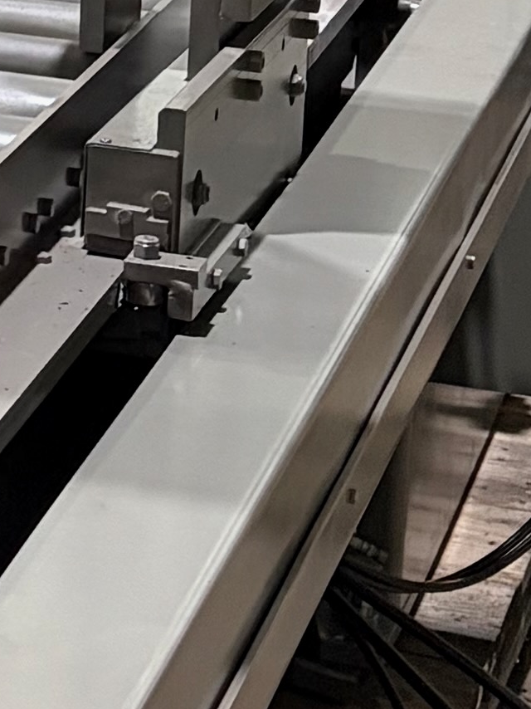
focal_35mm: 174
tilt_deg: -9.8
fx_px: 3561
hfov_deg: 7.9
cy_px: -251
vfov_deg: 11.1
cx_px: -731
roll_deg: -1.3
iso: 320
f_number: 1.6
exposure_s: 1/60
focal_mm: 5.96
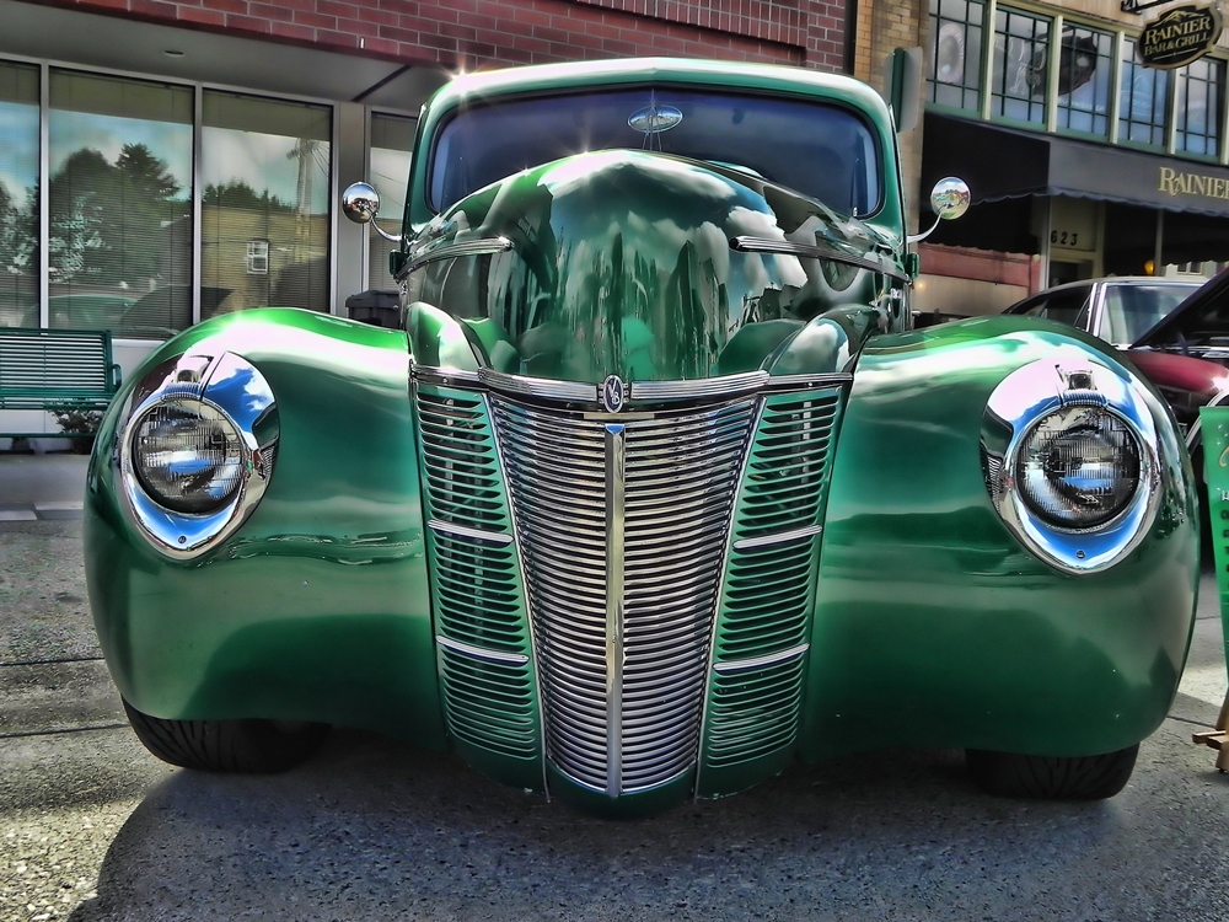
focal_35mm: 33
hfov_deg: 55.4
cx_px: 614
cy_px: 461
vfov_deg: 42.9
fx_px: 1172
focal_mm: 5.9
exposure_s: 1/196
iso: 160
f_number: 5.6
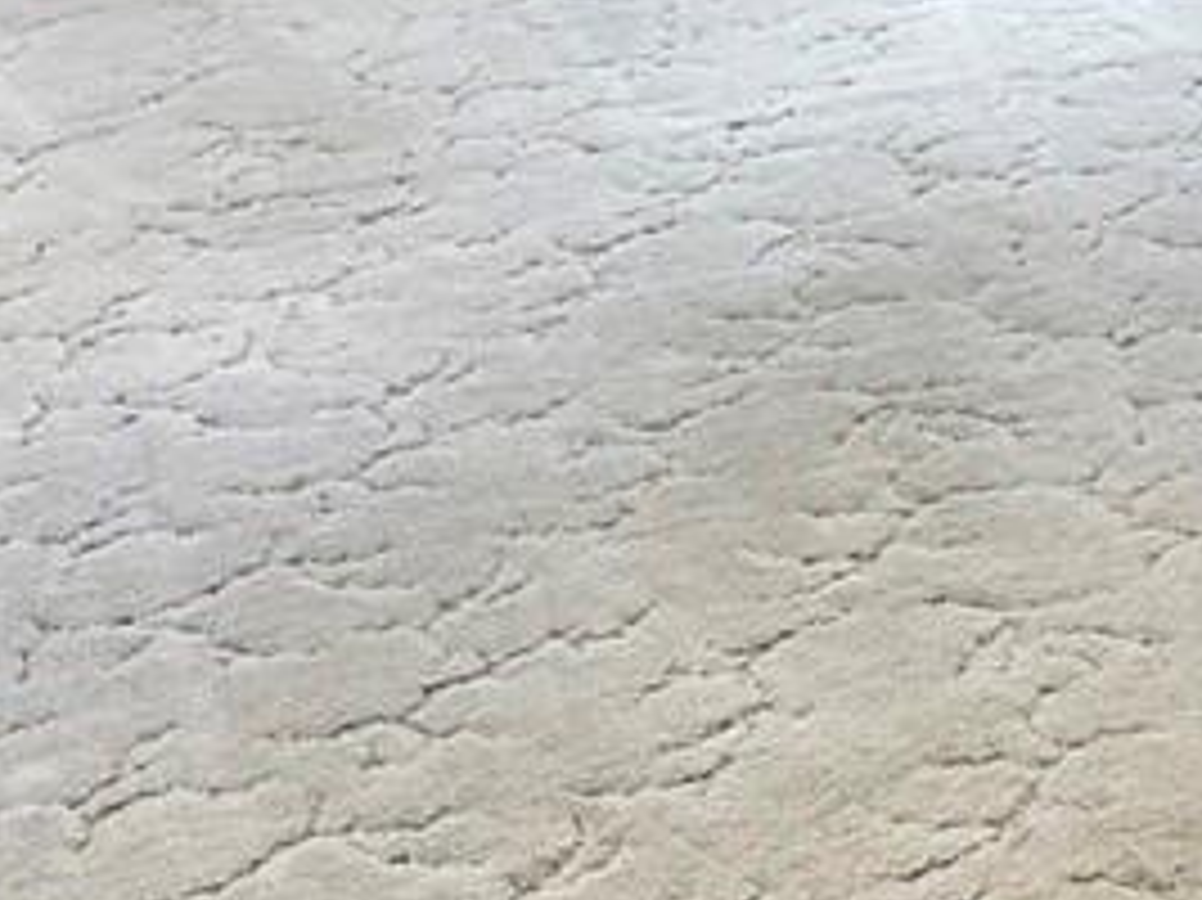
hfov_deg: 18.2
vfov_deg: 14.8
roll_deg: -4.2
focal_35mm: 92
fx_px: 3193
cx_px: 1967
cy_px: -490
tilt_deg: -10.2
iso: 64
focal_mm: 6.86
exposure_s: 1/121
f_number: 1.78
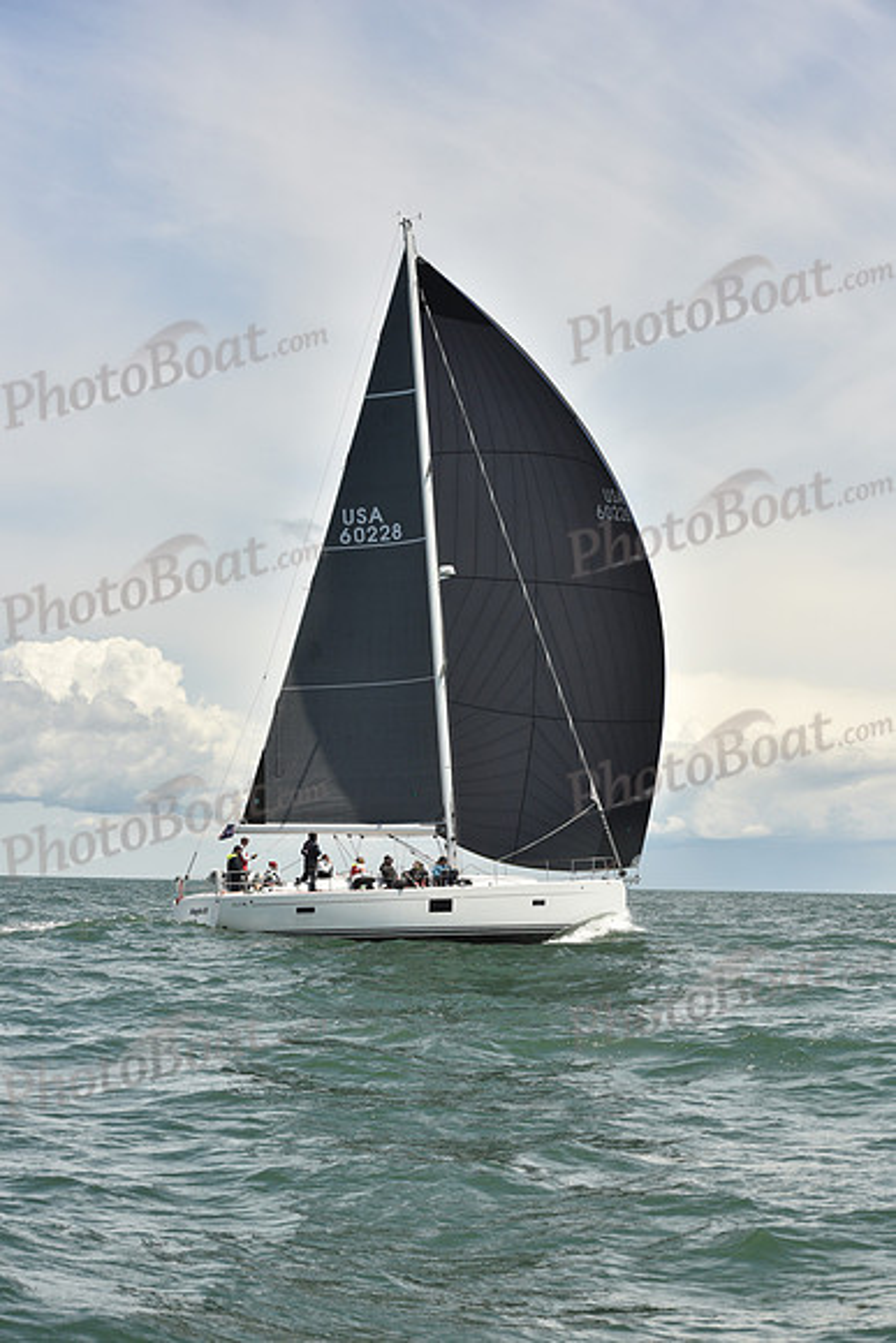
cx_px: 448
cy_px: 672
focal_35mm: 70
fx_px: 2612
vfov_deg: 28.8
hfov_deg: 19.5
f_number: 10
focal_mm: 70
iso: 320
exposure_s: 1/800
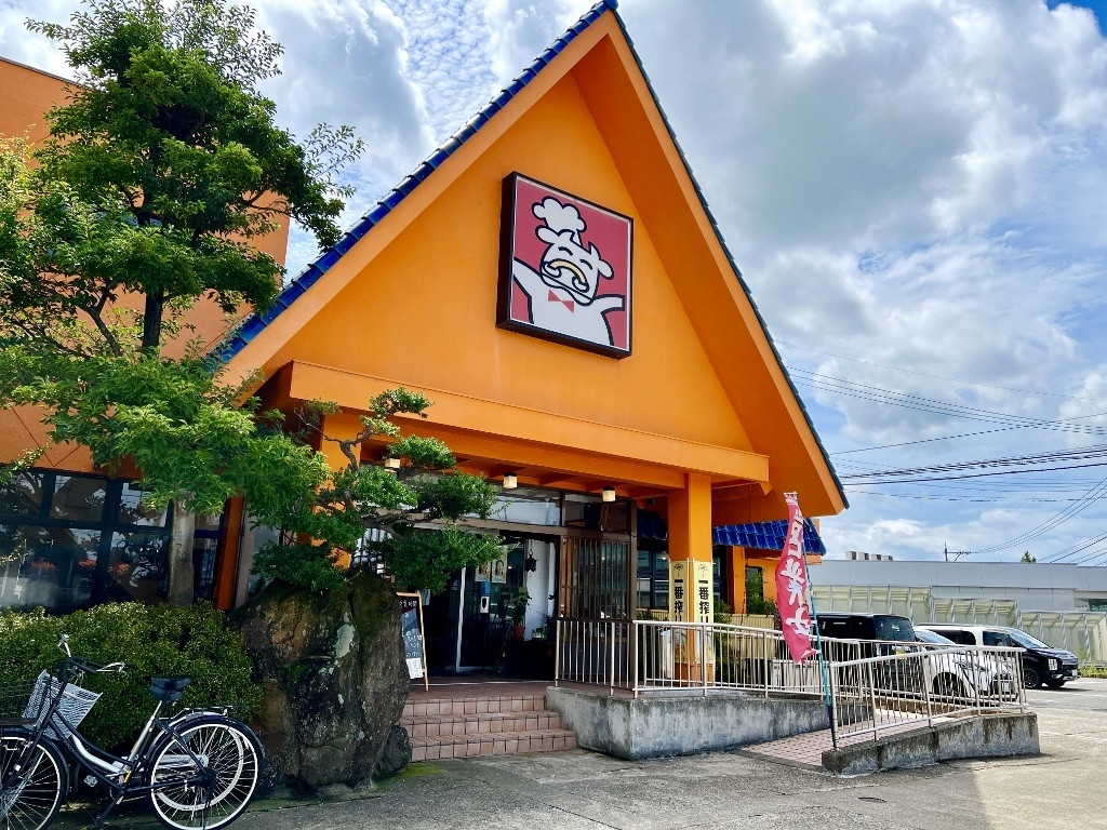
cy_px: 415
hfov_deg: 67.3
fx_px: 831
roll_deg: -2.6
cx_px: 554
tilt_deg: +13.7
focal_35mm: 26
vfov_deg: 53.1
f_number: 1.5
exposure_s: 1/5319
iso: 50
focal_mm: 5.7
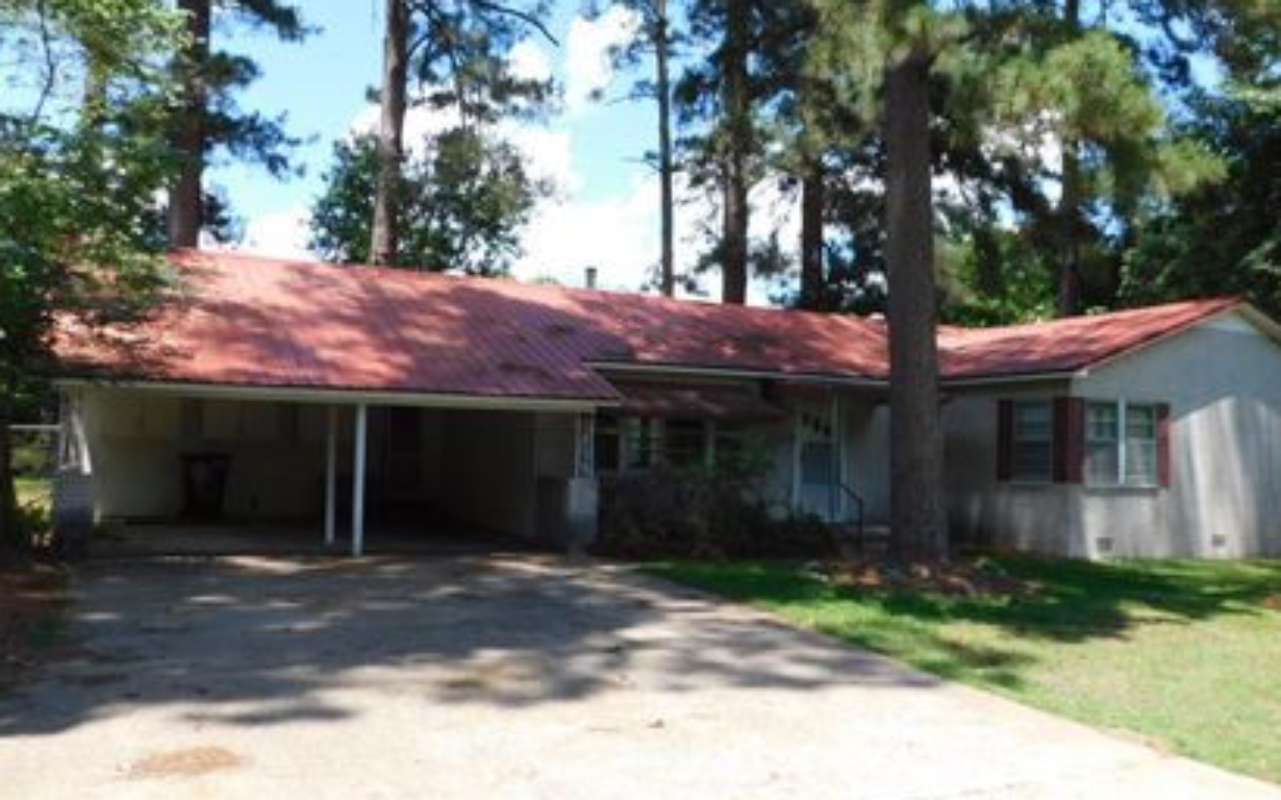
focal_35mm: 31
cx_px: 697
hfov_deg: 61.1
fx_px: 1082
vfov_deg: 40.6
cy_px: 420
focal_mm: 4.1
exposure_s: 1/640
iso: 125
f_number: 3
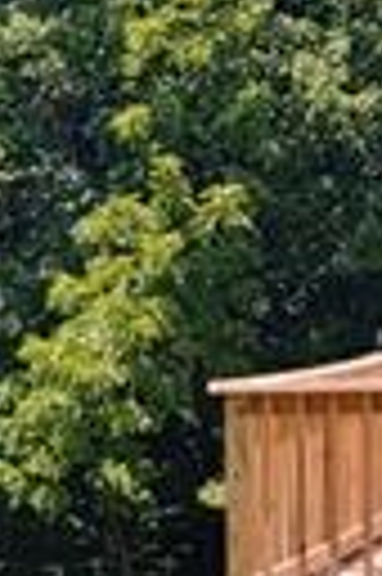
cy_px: 536
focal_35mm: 156
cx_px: -369
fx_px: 2490
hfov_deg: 8.4
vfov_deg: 13.1
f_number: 1.5
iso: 50
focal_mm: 4.23
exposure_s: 1/1786
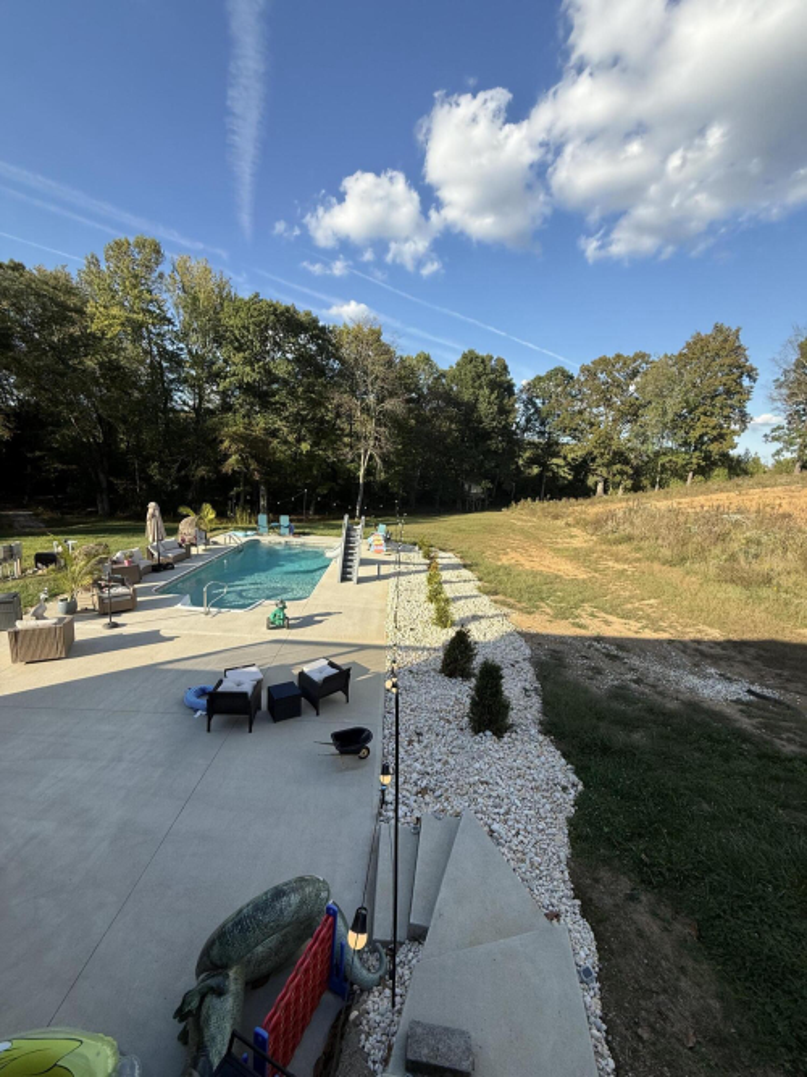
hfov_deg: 85.7
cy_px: 538
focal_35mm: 14
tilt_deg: -8.4
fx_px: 435
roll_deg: -4.0
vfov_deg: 102.1
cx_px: 404
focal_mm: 2.22
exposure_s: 1/1017
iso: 50
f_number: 2.2
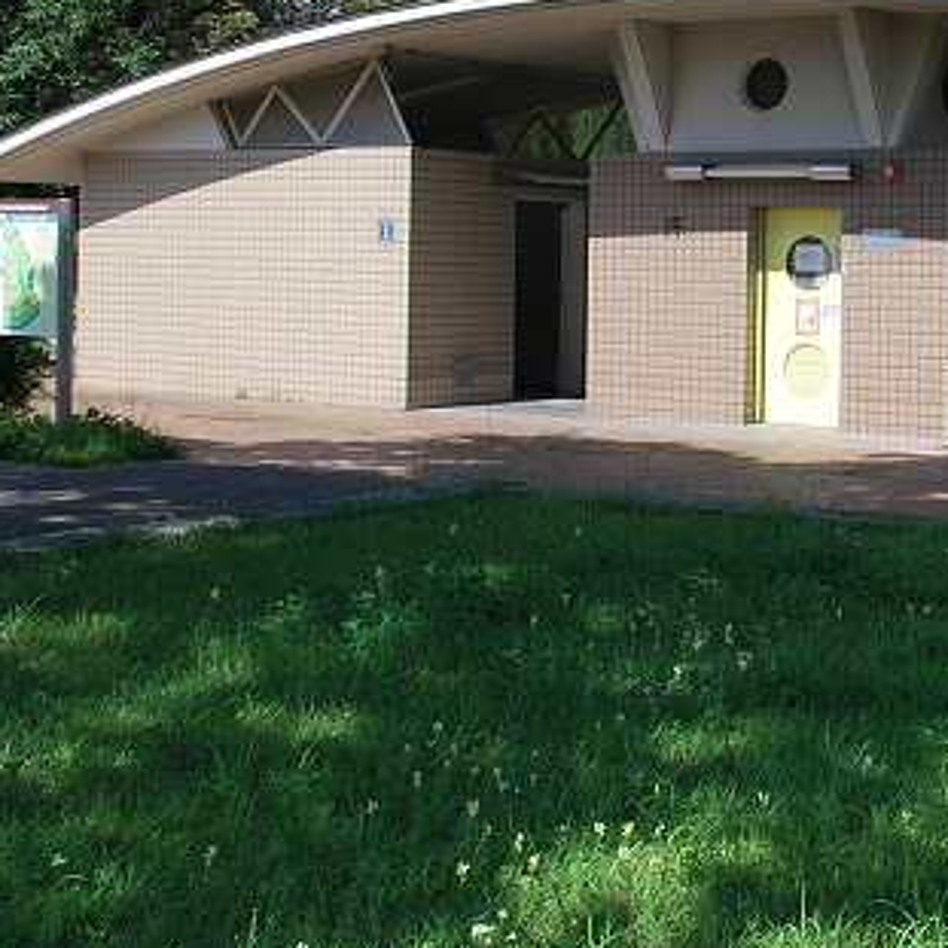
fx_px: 2014
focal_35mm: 65
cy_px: 256
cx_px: 893
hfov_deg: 25.5
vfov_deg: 26.2
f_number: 8
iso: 100
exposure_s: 1/250
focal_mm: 22
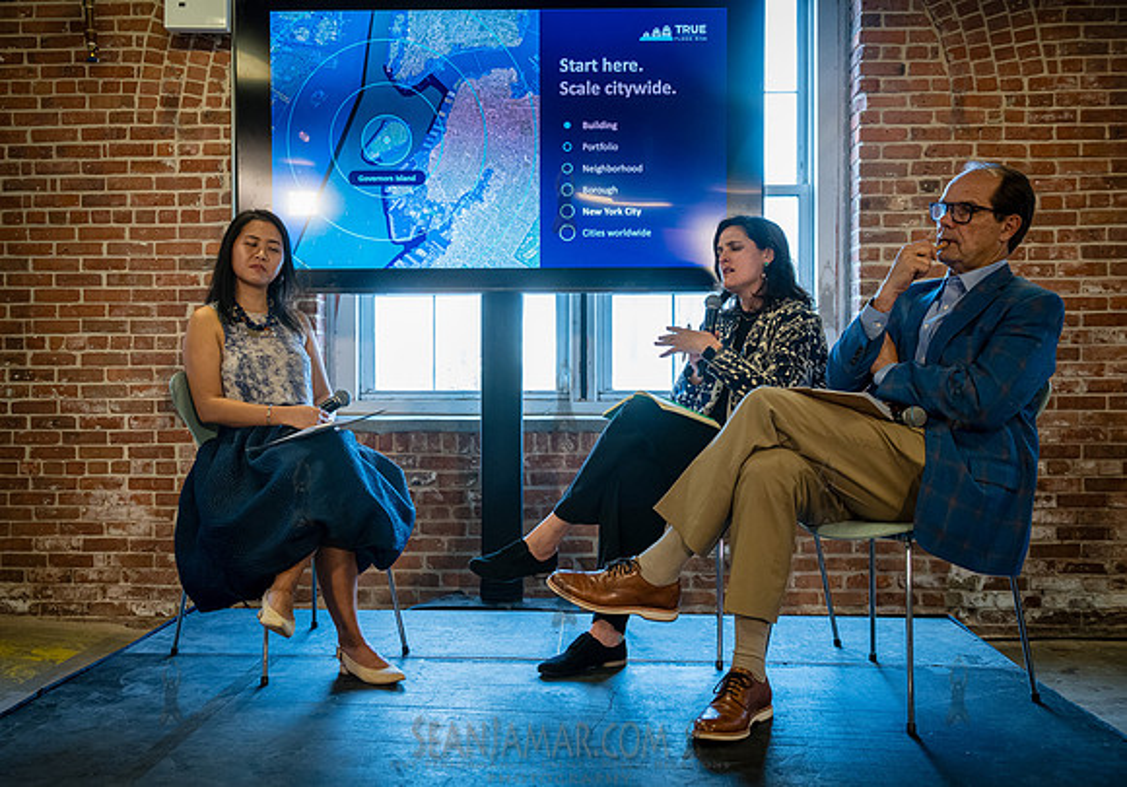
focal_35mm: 34
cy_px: 399
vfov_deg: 39.6
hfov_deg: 54.4
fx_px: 1094
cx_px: 518
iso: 2500
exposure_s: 1/320
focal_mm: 32
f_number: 4.5
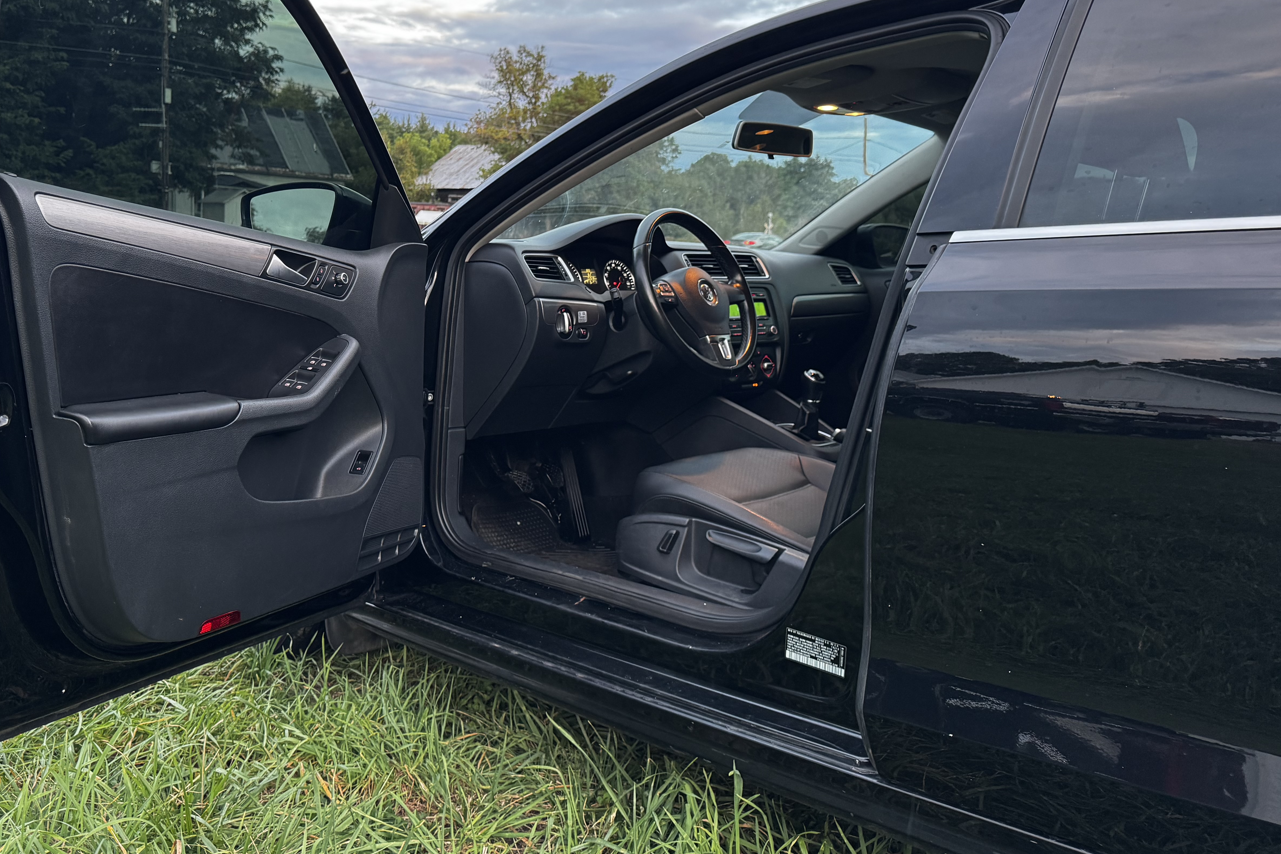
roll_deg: -2.4
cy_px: 303
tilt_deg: -4.0
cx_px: 512
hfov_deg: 61.4
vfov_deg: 43.1
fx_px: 1067
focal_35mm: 30
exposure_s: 1/50
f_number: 1.78
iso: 250
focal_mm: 6.76
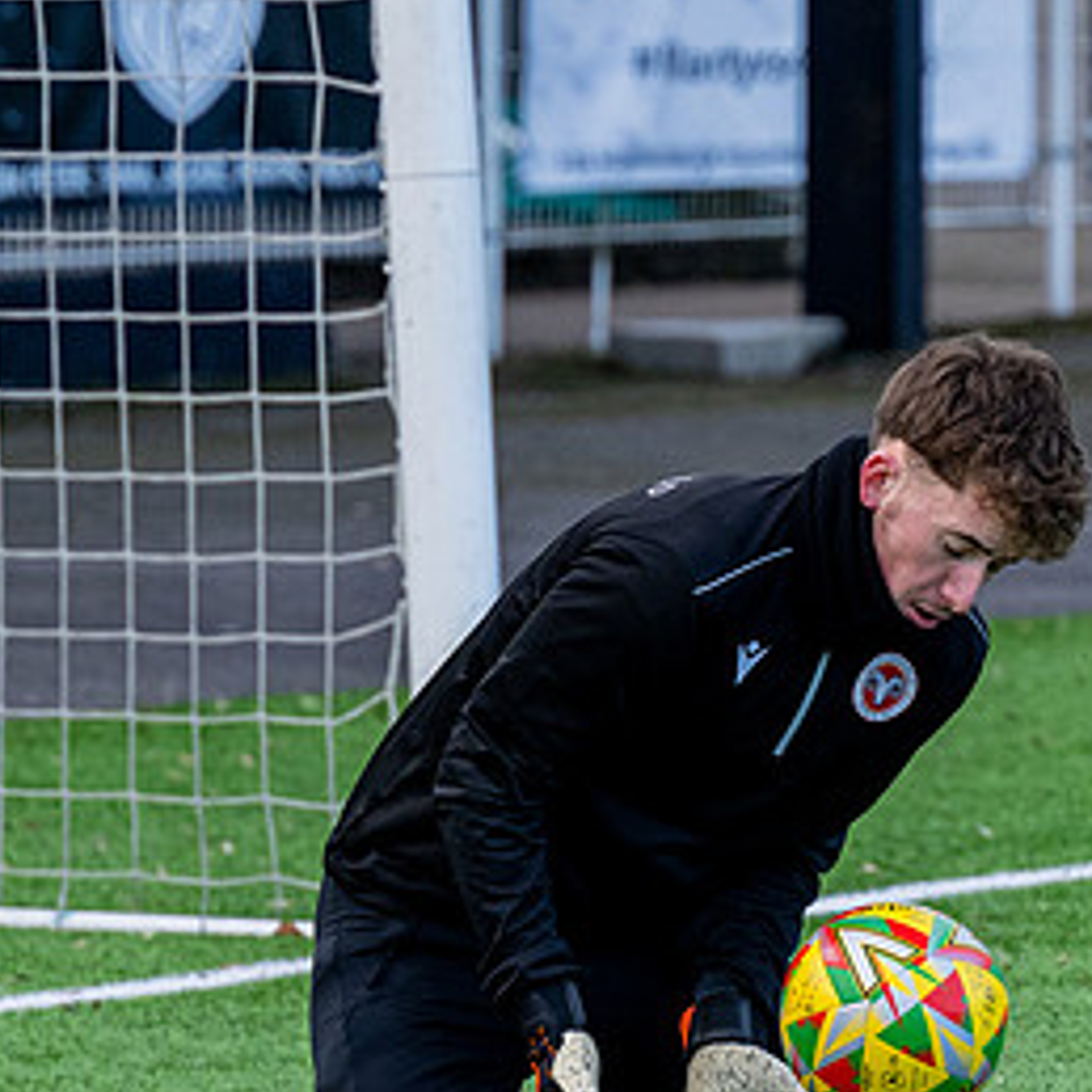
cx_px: 1092
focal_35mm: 502
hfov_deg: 3.5
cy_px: 951
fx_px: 17917
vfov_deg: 3.5
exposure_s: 1/1250
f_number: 4
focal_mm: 160
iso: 1000
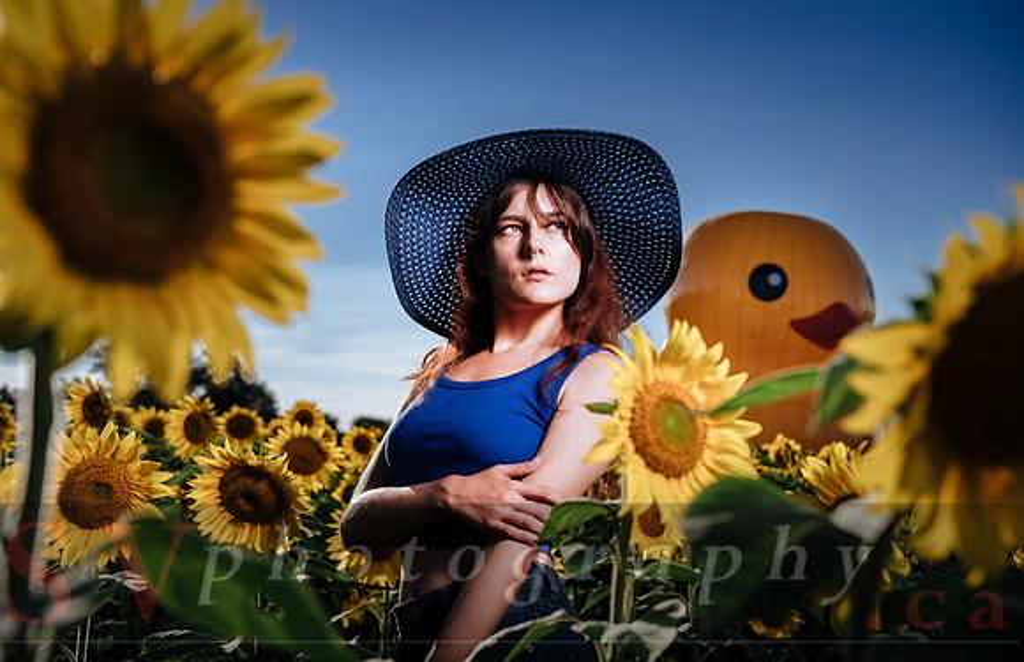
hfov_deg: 43.6
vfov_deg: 29.0
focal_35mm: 45
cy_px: 321
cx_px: 512
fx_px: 1280
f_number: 5
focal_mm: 45
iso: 64
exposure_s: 1/250
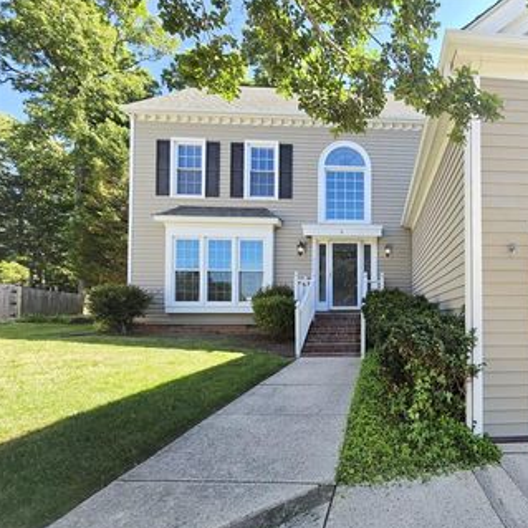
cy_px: 305
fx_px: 311
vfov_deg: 80.1
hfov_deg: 74.2
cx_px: 404
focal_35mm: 18
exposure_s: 1/406
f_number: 2.2
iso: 50
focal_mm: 2.2
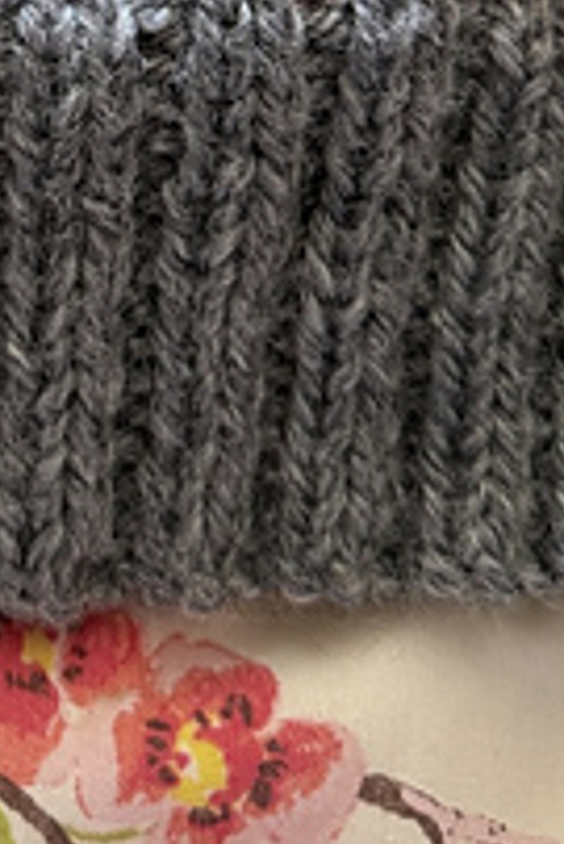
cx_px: -25
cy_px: -313
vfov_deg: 22.4
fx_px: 1853
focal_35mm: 79
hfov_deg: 16.9
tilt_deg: -63.7
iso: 160
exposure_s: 1/121
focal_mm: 6.76
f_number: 1.78
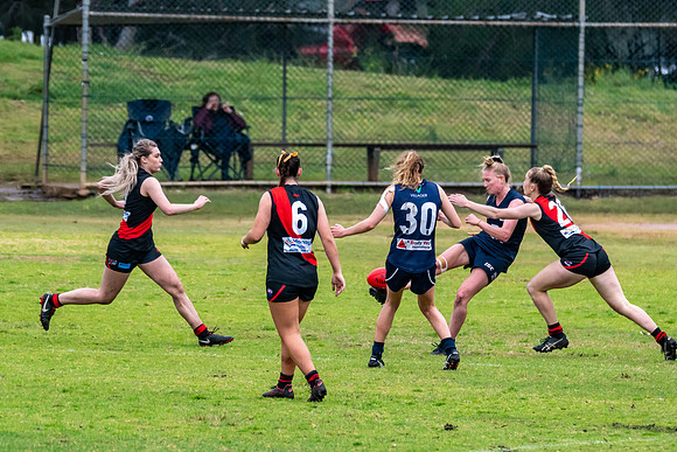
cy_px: 266
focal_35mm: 646
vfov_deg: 2.1
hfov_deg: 3.2
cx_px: 411
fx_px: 12145
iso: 1250
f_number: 7.1
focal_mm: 350
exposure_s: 1/2500
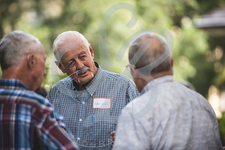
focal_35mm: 200
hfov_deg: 10.3
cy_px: 75
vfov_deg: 6.9
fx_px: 1250
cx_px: 112
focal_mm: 200
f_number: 2.8
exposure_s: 1/400
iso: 400
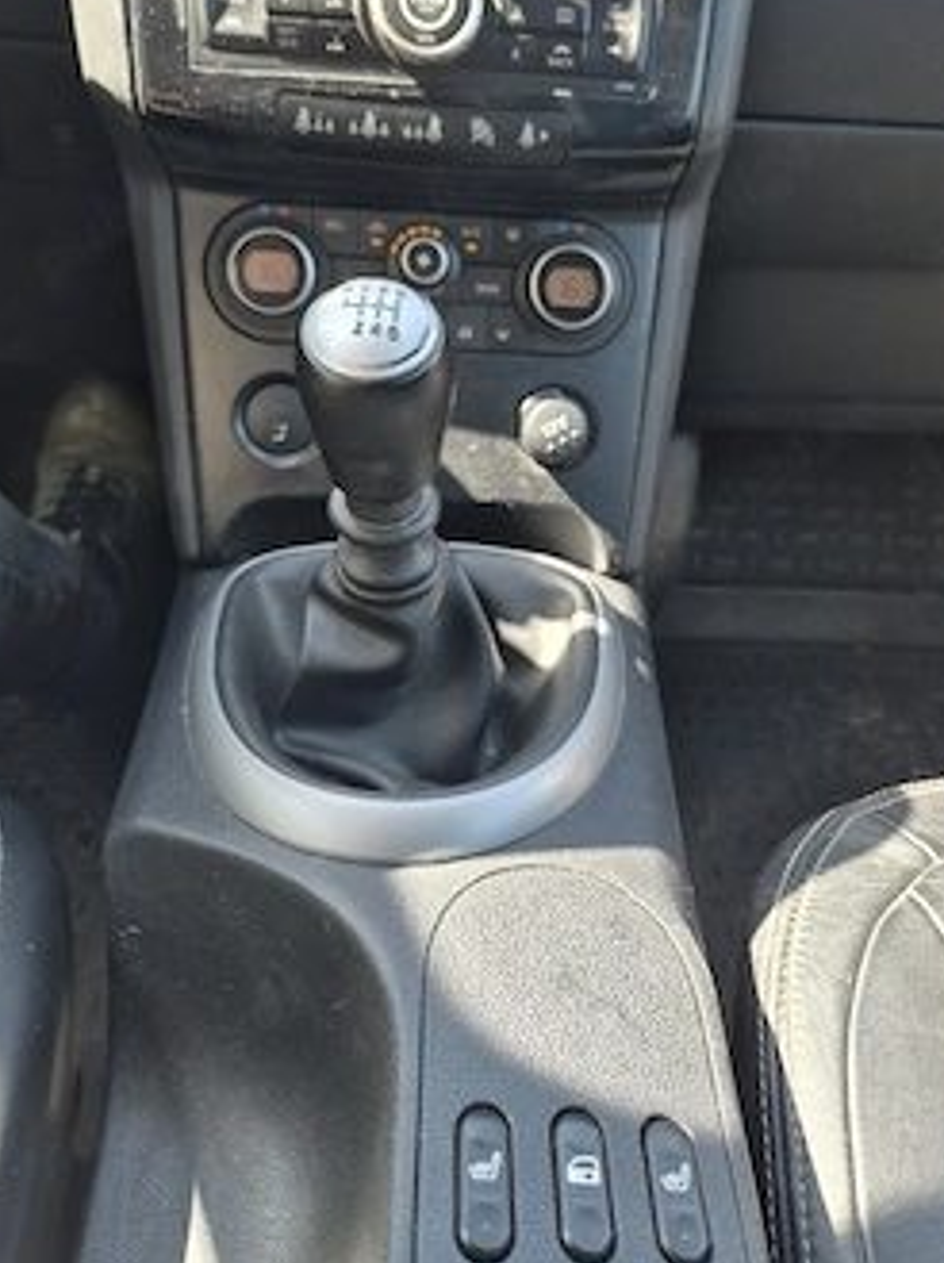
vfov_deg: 63.2
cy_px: 534
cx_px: 533
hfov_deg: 49.5
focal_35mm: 28
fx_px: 1020
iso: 80
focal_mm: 5.4
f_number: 1.8
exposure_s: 1/182
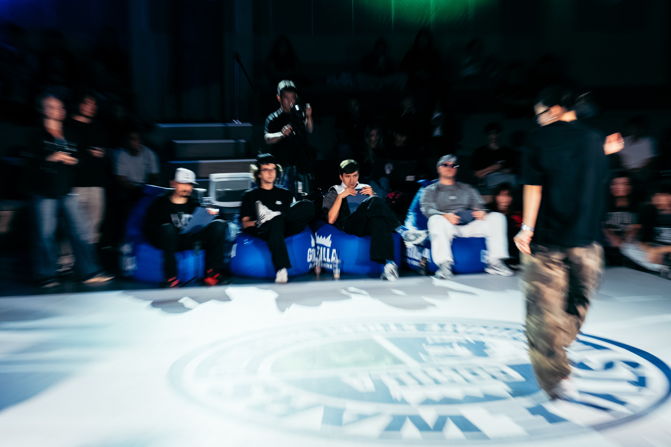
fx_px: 1137
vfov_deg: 22.3
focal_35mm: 61
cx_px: 334
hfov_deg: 32.9
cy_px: 213
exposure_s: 1/40
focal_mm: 52
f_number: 8
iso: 640
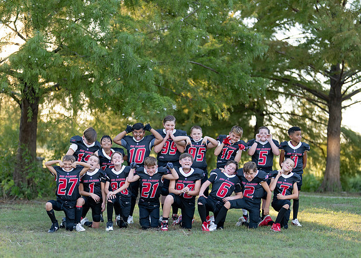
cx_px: 170
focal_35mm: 72
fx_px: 737
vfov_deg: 19.8
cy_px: 173
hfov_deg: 27.5
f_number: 1.2
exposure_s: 1/1250
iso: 200
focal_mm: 50
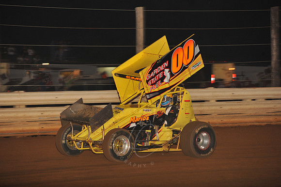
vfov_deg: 6.9
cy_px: 94
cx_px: 140
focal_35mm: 200
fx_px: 1560
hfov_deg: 10.3
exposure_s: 1/320
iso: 1250
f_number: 6.3
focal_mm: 200
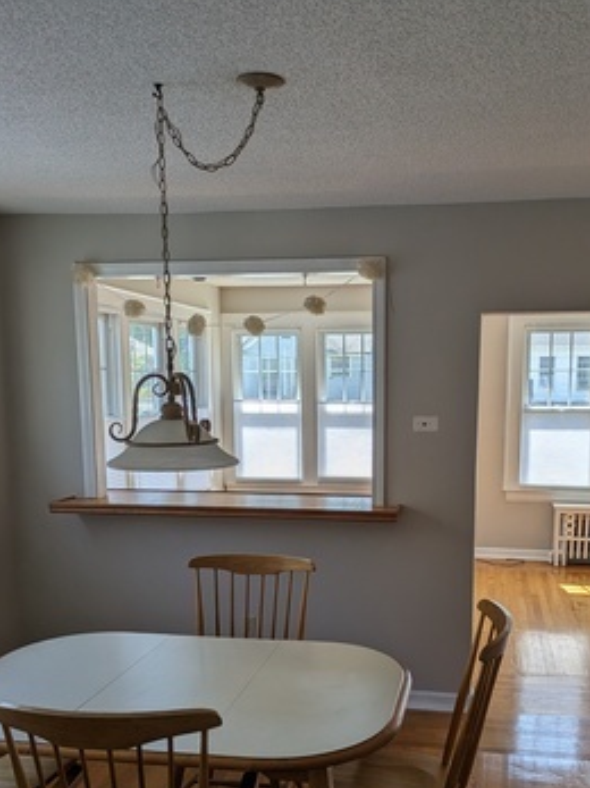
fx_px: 819
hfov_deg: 39.6
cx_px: 332
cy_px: 515
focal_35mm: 36
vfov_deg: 50.6
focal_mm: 5.43
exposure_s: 1/515
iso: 39
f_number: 1.89
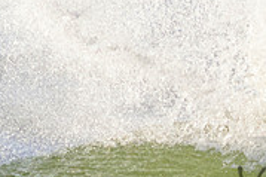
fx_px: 26265
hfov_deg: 0.6
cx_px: 444
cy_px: 119
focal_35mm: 3558
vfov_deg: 0.4
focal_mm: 800
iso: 1400
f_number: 11
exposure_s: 1/2000
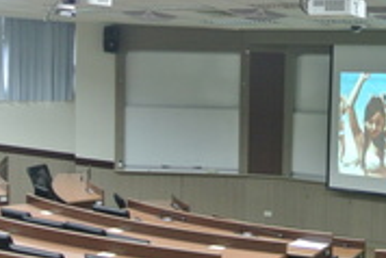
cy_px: 116
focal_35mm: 76
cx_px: 323
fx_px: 816
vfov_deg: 18.0
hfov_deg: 26.0
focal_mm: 10
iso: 400
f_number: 3.5
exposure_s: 1/40
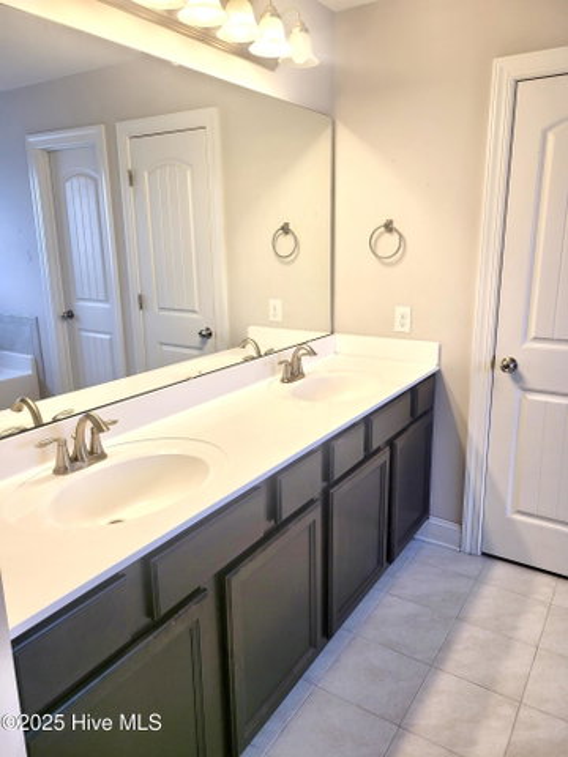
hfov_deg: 53.1
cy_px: 378
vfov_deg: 67.3
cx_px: 284
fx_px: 569
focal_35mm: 26
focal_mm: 5.4
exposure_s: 1/120
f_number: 1.8
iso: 64
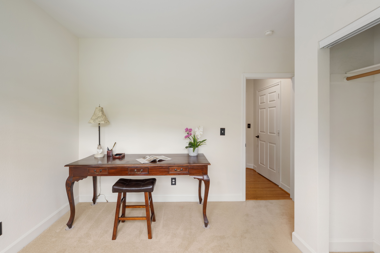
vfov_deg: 75.5
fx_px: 164
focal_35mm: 16
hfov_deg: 98.5
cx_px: 190
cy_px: 126
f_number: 9
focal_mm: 15.5
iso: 400
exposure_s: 1/8
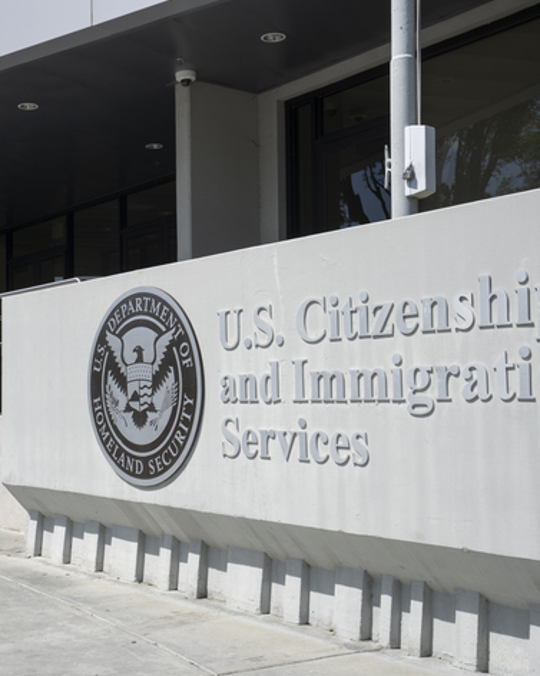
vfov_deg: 38.1
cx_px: 138
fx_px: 980
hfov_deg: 30.3
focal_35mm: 49
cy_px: 339
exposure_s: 1/400
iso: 100
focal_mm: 34
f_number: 8
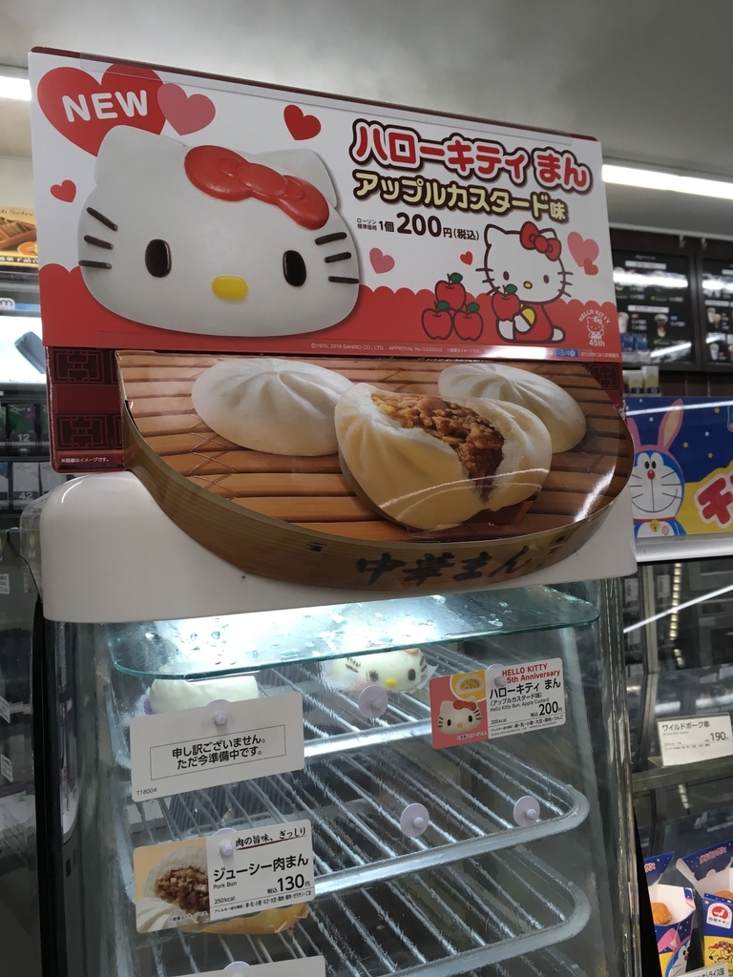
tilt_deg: +1.2
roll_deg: +2.3
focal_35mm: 29
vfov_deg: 61.7
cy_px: 488
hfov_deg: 48.2
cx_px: 366
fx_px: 819
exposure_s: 1/40
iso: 25
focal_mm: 4.15
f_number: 2.2
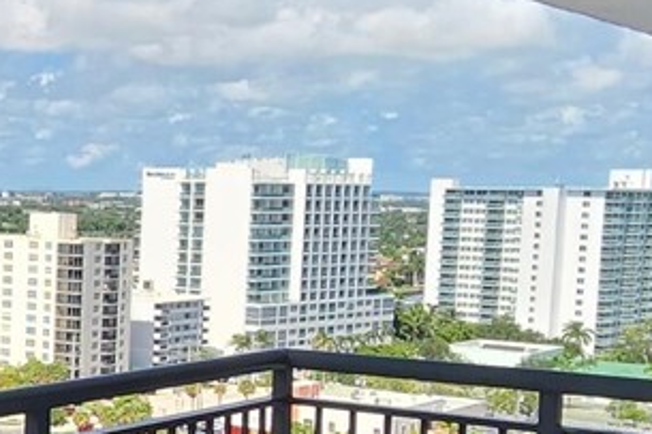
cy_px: 363
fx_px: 1285
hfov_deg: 24.3
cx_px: -231
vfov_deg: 18.9
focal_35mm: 71
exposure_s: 1/1245
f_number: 2.2
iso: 50
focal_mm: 2.2
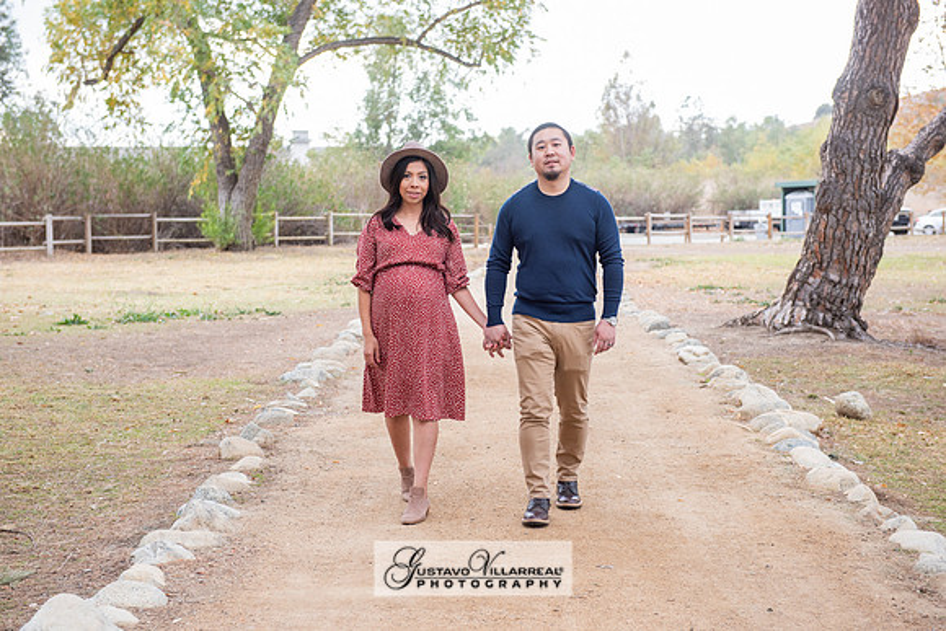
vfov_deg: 22.6
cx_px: 473
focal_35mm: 60
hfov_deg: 33.4
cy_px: 316
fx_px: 1577
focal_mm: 60
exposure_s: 1/125
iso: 500
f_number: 5
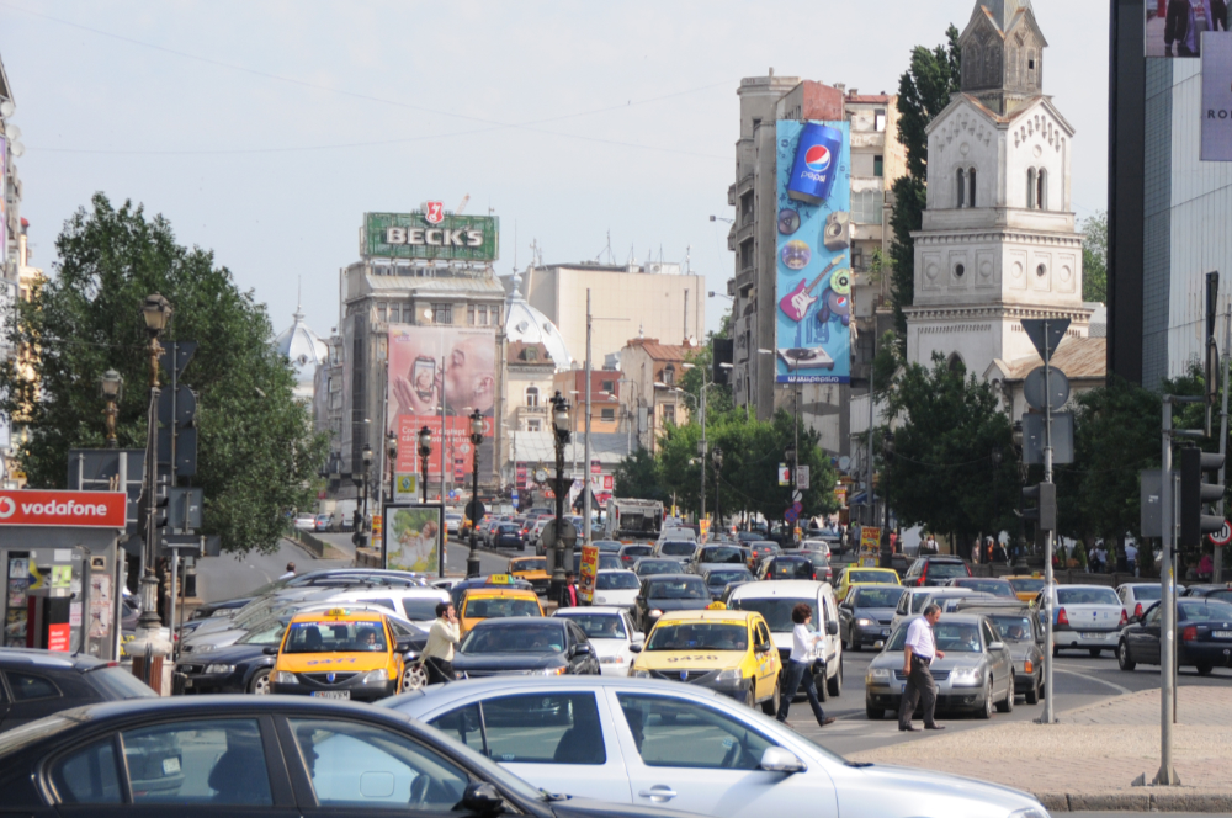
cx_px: 616
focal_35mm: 105
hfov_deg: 19.5
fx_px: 3589
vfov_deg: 13.0
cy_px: 409
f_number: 5
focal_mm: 70
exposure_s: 1/1250
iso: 320
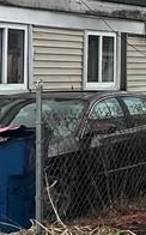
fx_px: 849
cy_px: 34
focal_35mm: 133
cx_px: 606
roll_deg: +0.0
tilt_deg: +2.4
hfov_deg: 7.1
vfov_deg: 15.6
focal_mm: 6.86
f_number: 1.78
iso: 80
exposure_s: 1/2525
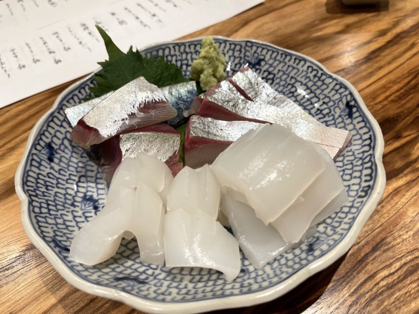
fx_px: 315
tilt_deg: -48.9
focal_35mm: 26
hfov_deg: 67.3
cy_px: 157
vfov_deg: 53.1
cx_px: 210
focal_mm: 5.1
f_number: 1.6
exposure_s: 1/121
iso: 100
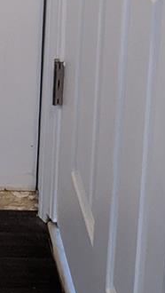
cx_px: -156
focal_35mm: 137
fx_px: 1064
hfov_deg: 8.4
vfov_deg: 13.6
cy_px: -279
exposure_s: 1/24
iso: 194
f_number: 1.73
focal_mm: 4.38
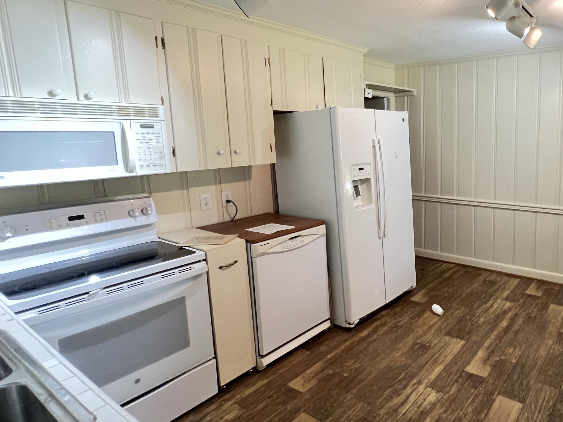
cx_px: 437
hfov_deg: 72.3
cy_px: 184
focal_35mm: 21
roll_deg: -0.2
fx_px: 342
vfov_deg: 63.2
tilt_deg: -8.7
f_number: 1.8
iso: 400
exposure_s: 1/60
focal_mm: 1.57
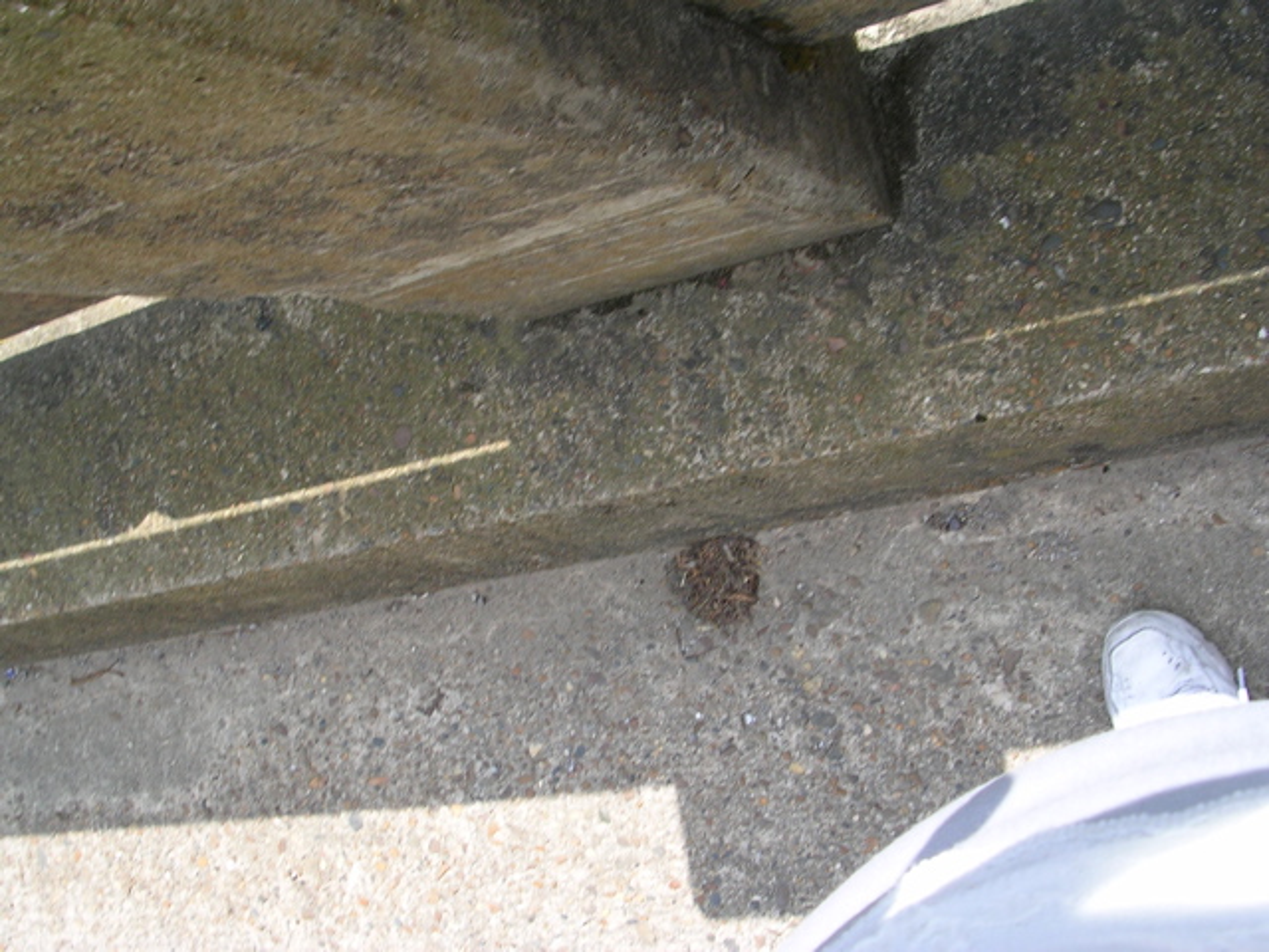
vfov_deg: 37.7
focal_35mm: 38
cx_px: 634
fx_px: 1393
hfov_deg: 49.0
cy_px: 476
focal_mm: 5.8
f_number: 5.6
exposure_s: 1/120
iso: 50
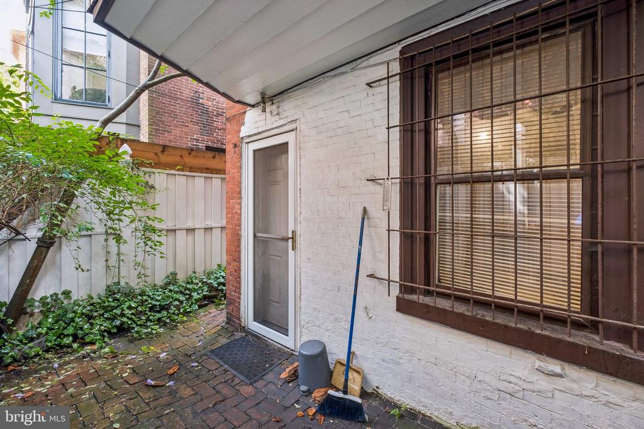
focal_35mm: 15
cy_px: 214
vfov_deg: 77.3
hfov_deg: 100.4
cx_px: 322
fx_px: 268
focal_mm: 10
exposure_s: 1/3.33
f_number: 8
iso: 250
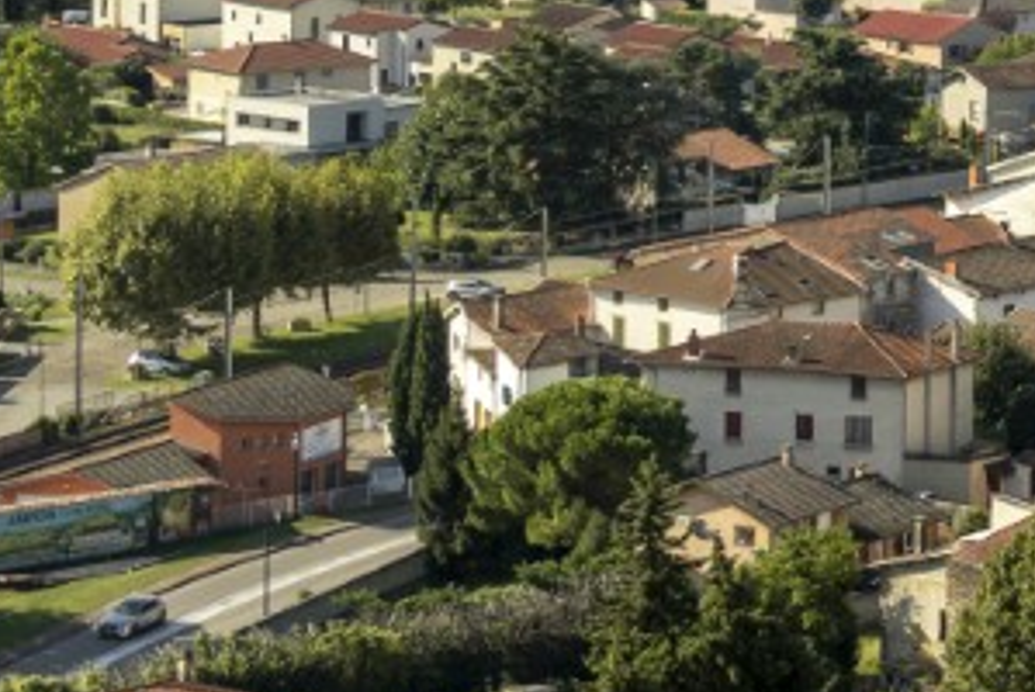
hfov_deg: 10.7
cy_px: -384
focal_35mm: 173
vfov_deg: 7.8
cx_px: 2151
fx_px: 4978
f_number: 4
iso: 200
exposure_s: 1/1600
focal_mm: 32
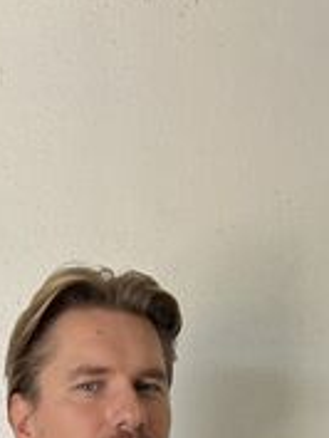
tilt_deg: -5.5
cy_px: 730
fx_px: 1177
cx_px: 89
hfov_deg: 15.8
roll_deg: +0.6
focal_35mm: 93
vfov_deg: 17.9
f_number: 1.5
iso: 40
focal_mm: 5.7
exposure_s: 1/120
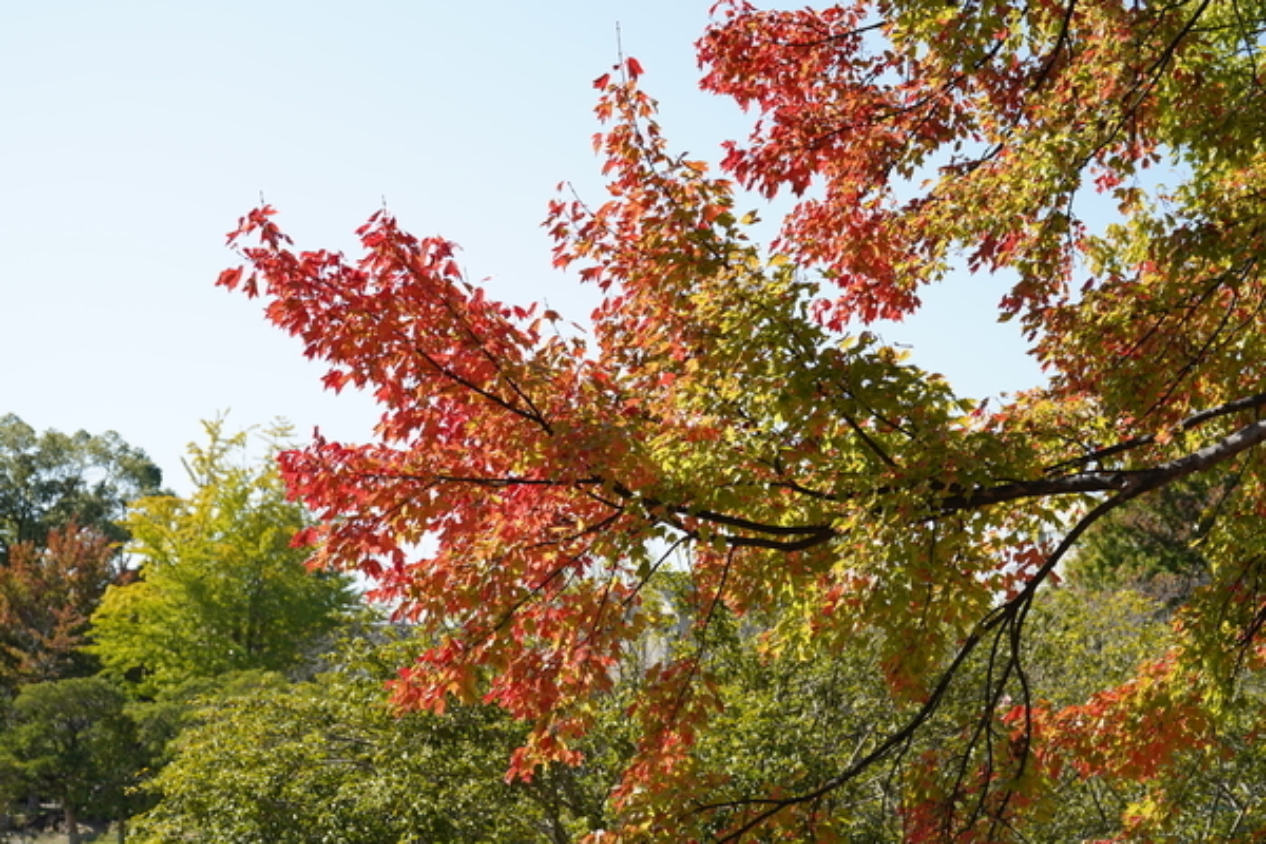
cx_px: 633
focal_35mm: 60
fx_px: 2110
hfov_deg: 33.4
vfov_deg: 22.6
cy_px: 422
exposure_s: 1/160
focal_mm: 60
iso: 100
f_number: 8
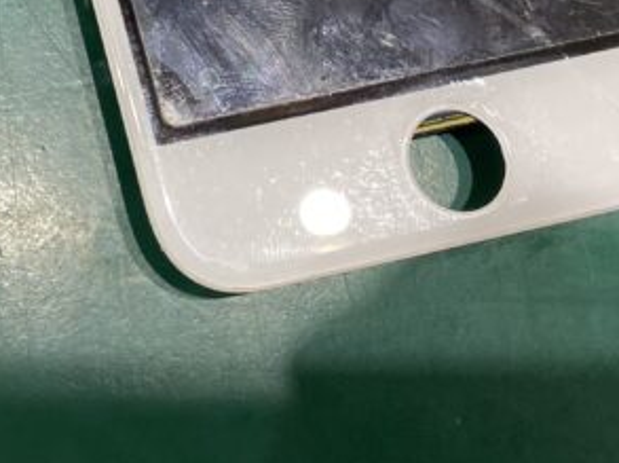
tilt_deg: -70.1
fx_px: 1429
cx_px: -87
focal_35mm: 80
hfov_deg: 22.8
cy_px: -219
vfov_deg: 16.8
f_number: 1.8
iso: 125
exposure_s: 1/100
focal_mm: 4.25
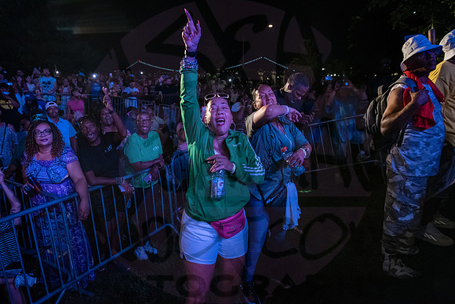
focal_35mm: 26
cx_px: 228
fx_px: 329
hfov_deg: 69.4
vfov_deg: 49.6
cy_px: 152
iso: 10000
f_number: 3.5
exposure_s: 1/250
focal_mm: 26
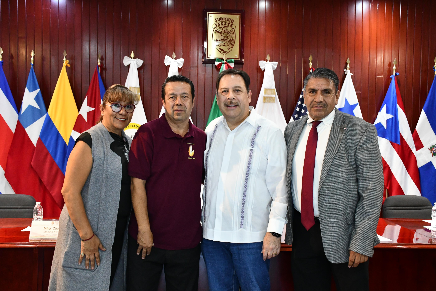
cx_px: 218
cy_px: 146
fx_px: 436
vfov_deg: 36.9
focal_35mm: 36
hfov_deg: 53.1
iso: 4000
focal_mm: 24
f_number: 6.3
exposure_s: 1/60
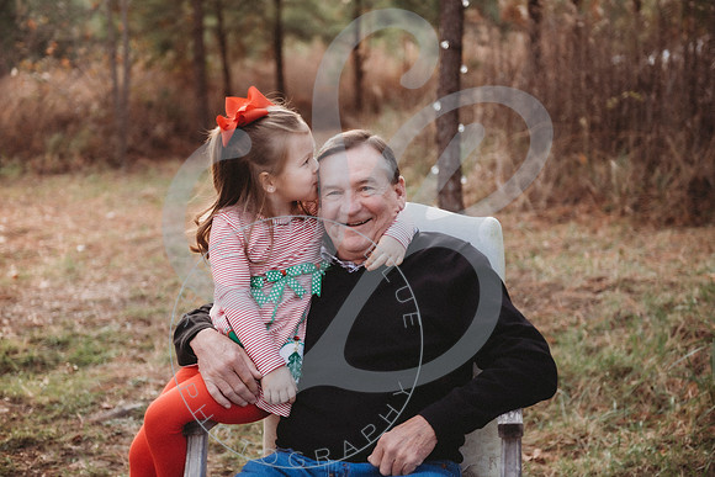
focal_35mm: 60
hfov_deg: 33.3
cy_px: 238
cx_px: 358
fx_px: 1195
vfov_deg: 22.6
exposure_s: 1/160
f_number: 2.8
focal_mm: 56
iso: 100
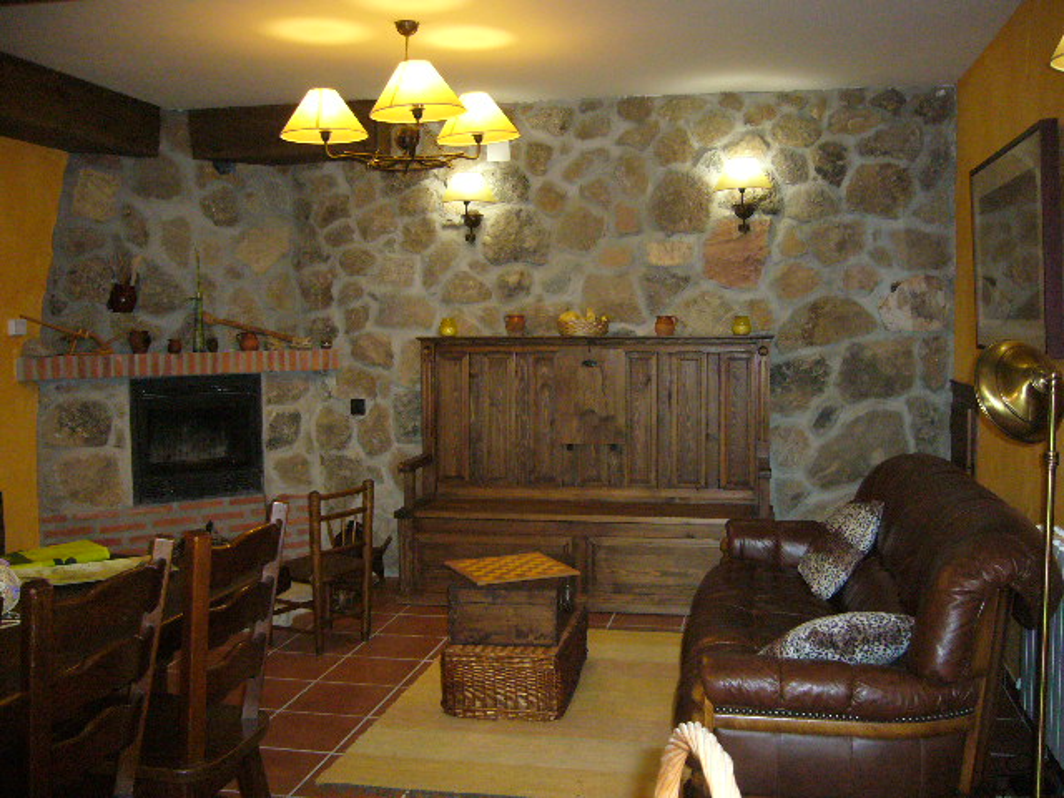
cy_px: 399
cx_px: 532
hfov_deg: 52.6
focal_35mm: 35
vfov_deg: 40.7
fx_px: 1076
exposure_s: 1/30
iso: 400
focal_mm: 5.8
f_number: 2.8
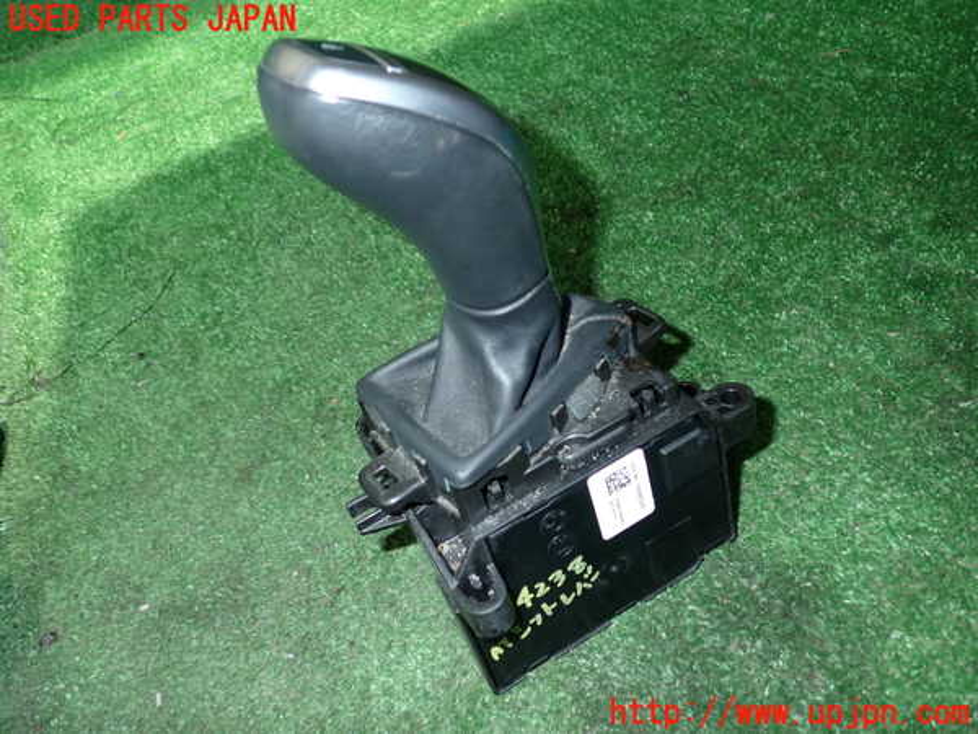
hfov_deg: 60.0
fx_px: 848
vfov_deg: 46.8
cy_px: 367
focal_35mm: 30
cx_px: 489
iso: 200
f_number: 6.3
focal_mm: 5.4
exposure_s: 1/30
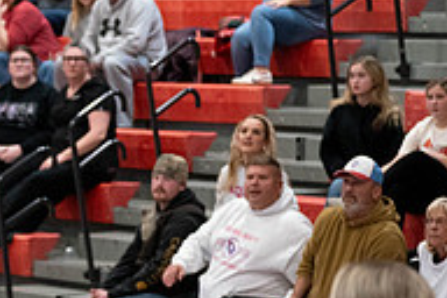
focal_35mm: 212
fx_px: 2632
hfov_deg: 9.6
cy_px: 241
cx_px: -63
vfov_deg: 6.5
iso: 5000
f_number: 2.8
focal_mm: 70
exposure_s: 1/1000
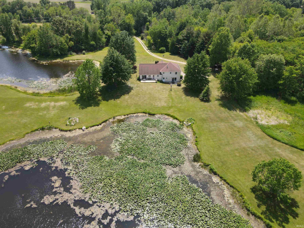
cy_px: 114
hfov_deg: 71.6
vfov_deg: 56.8
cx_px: 152
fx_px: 211
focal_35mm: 24
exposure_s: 1/320
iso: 100
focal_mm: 4.5
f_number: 2.8
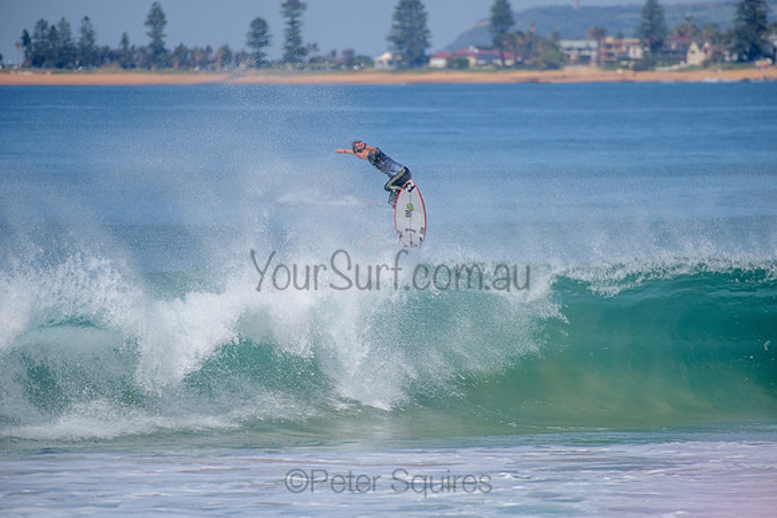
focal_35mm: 500
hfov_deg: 4.1
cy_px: 259
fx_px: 10794
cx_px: 388
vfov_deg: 2.8
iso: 160
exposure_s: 1/2000
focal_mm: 500
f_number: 5.6
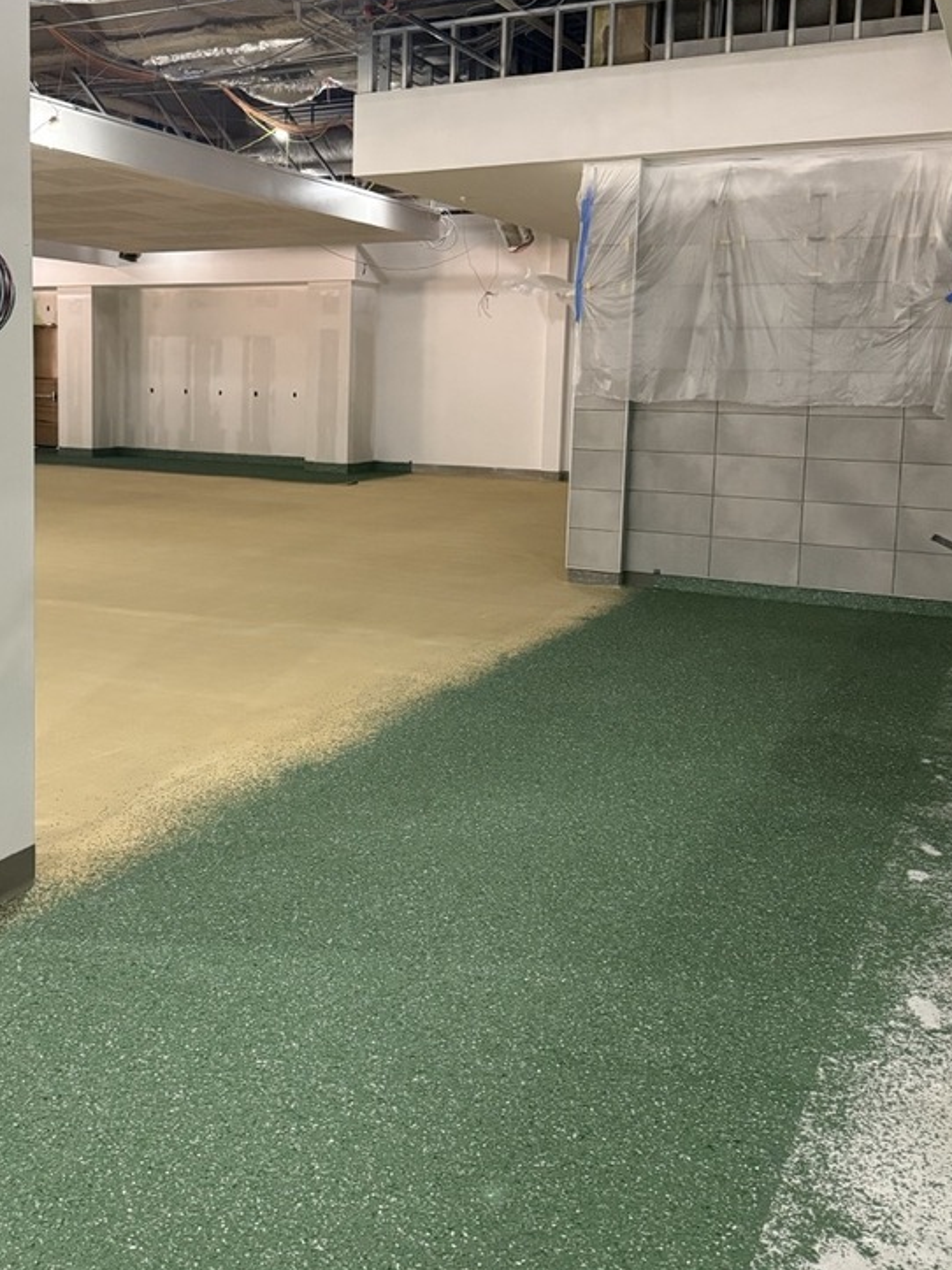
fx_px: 1247
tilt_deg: -5.6
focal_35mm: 34
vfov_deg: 53.6
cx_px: 302
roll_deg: -1.5
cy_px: 508
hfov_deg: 41.1
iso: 800
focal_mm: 6.76
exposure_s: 1/60
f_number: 1.78
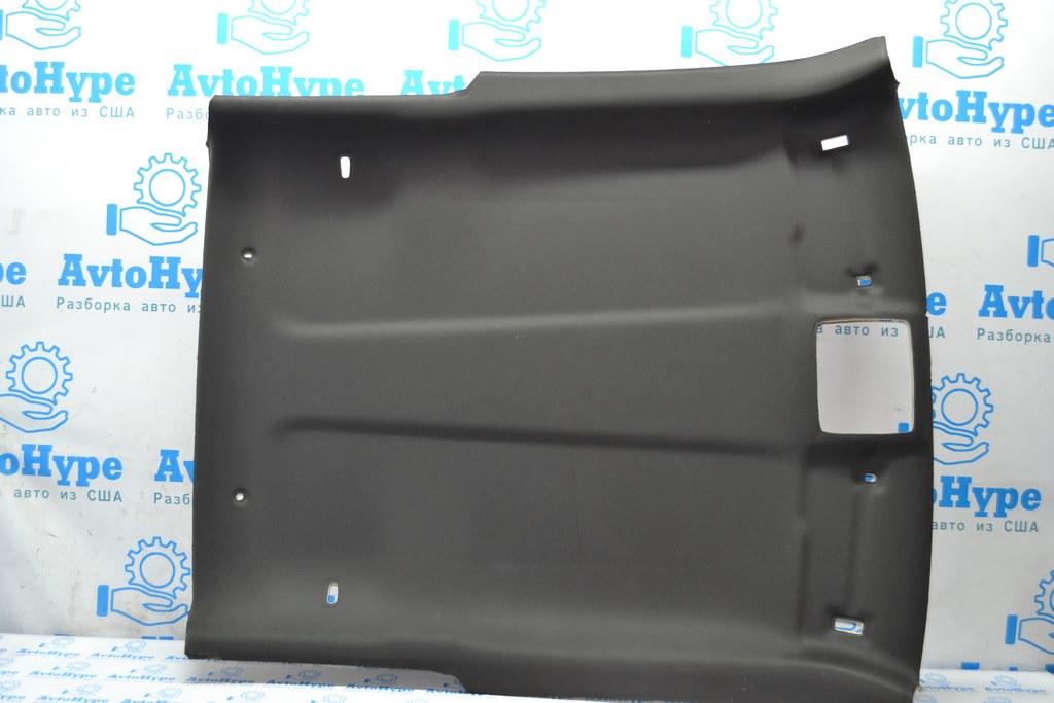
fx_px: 1054
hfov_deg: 53.1
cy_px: 352
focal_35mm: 36
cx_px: 527
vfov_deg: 36.9
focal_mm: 24
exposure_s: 1/60
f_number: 4
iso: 450
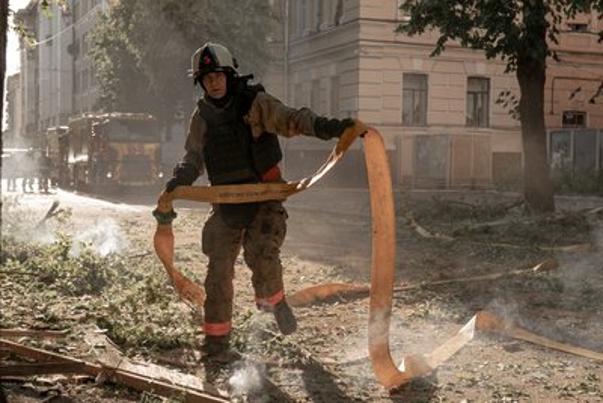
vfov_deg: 26.0
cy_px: 202
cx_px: 302
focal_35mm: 52
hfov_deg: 38.2
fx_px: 871
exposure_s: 1/1000
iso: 320
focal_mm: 35
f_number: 4
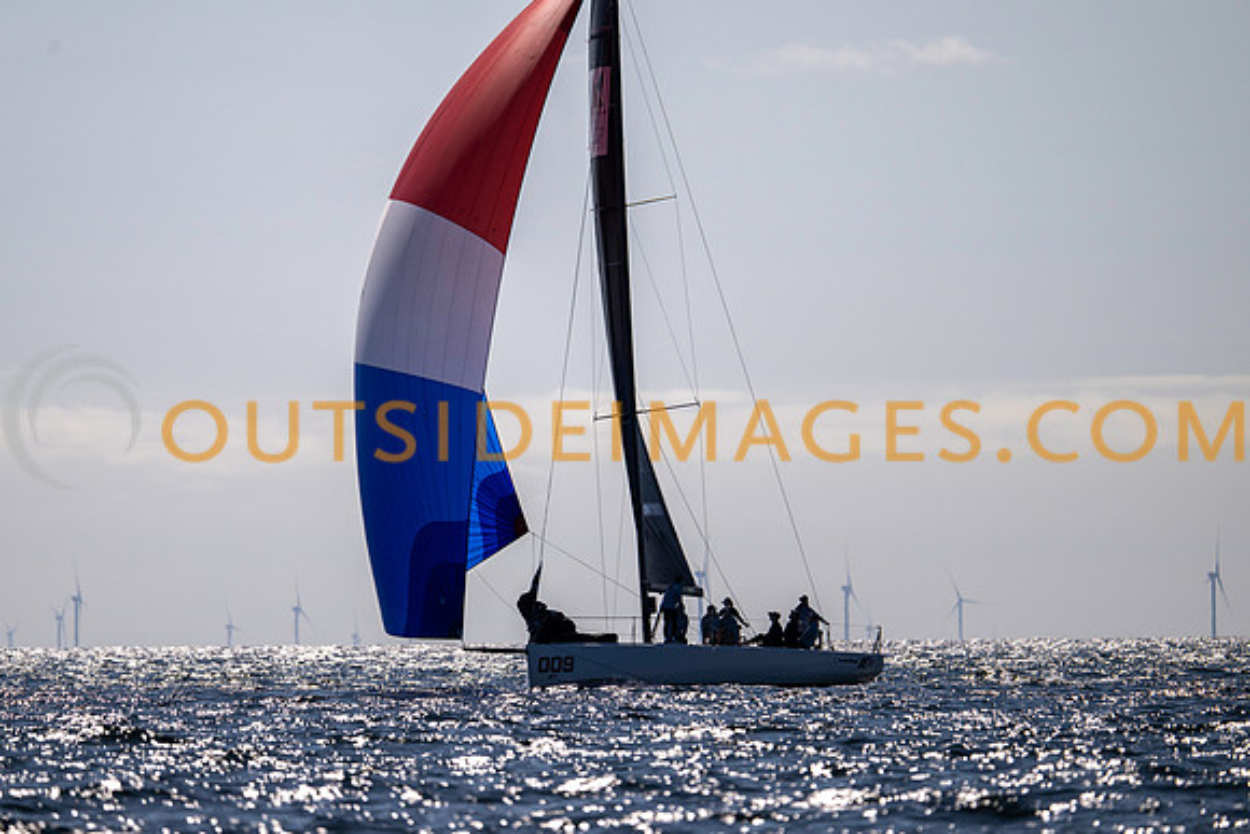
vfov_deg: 3.4
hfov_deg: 5.2
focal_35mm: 400
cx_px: 625
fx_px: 13891
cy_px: 417
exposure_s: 1/10000
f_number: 4.5
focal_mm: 400
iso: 200
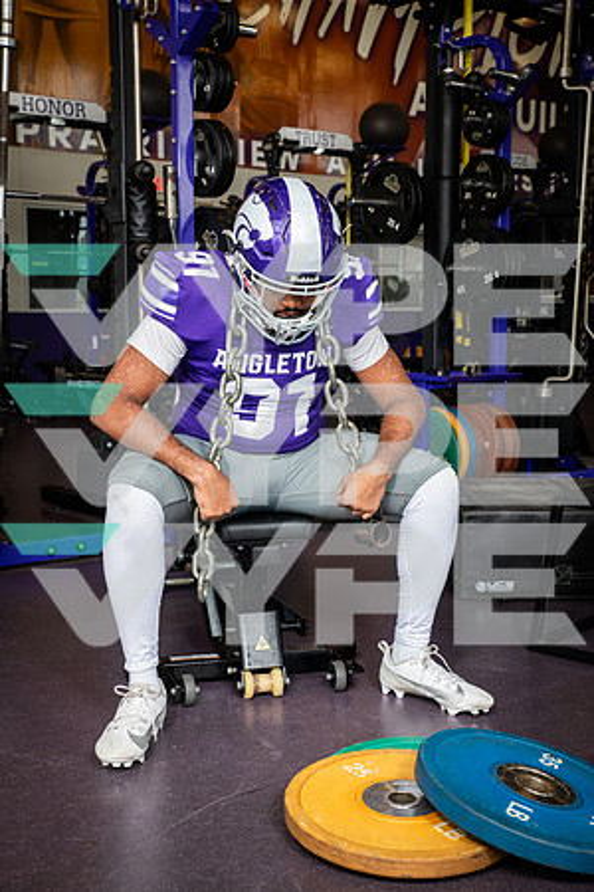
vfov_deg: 41.1
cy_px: 446
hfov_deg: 28.1
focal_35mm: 48
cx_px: 297
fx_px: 1188
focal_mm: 48
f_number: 7.1
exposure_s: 1/250
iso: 800
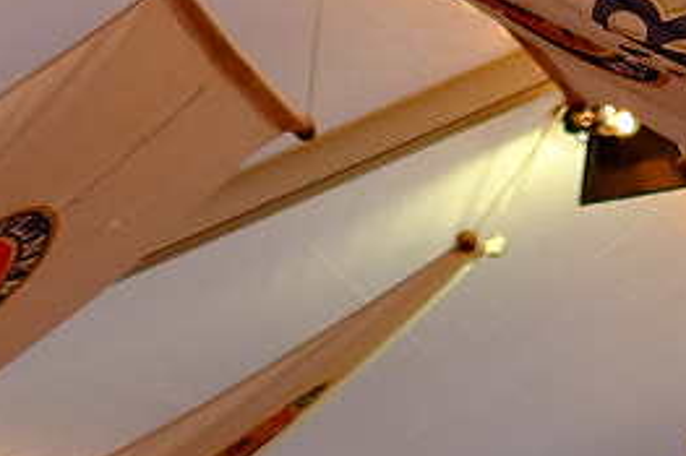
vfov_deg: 4.2
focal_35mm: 322
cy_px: -771
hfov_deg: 6.4
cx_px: 157
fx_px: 6132
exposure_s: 1/500
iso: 1000
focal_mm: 35
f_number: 1.4
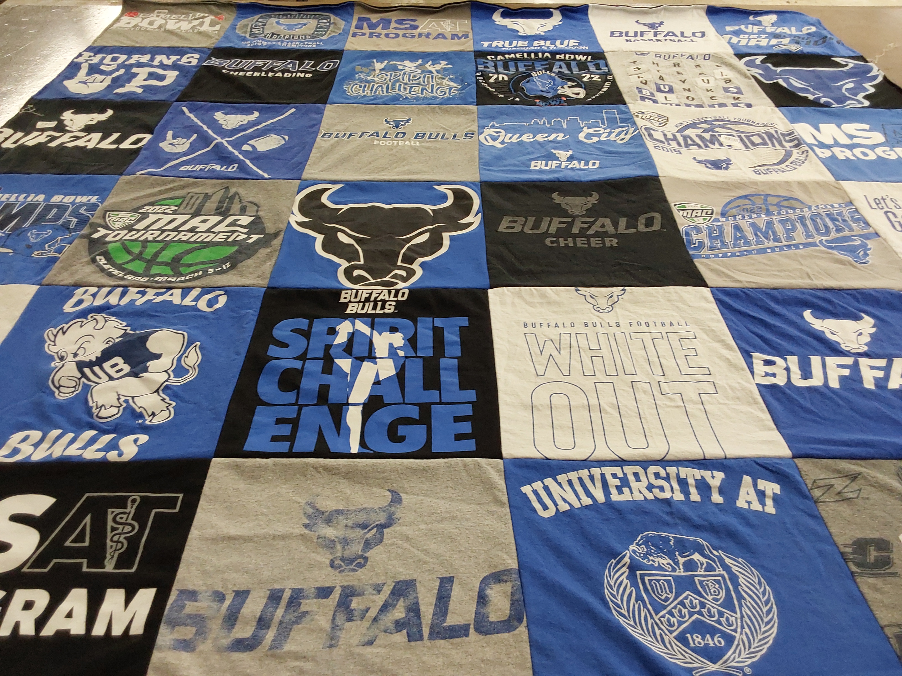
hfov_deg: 63.4
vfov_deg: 49.7
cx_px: 451
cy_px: 338
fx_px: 730
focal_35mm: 28
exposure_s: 1/60
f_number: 1.9
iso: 125
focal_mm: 2.91
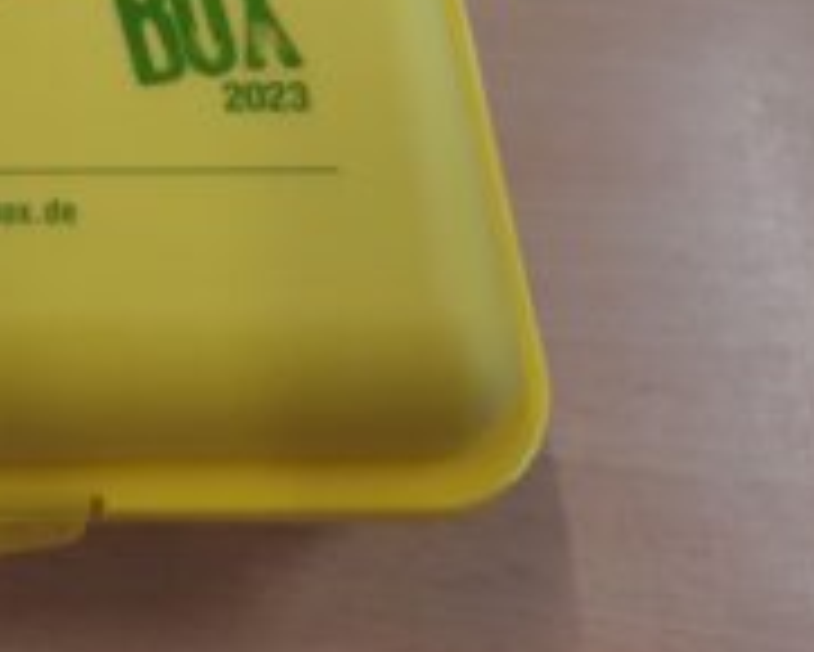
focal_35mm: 54
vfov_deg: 27.0
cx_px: -22
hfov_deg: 31.7
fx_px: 1302
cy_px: 45
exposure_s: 1/50
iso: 64
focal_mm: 4.6
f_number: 2
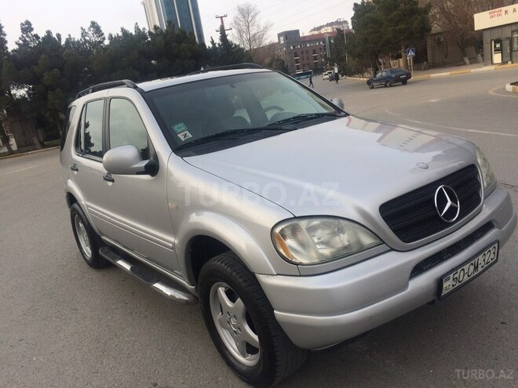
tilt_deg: -15.2
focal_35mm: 29
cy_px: 194
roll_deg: +11.8
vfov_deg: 48.2
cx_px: 259
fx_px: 434
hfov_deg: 61.7
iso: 32
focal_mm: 4.15
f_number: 2.2
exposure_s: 1/612
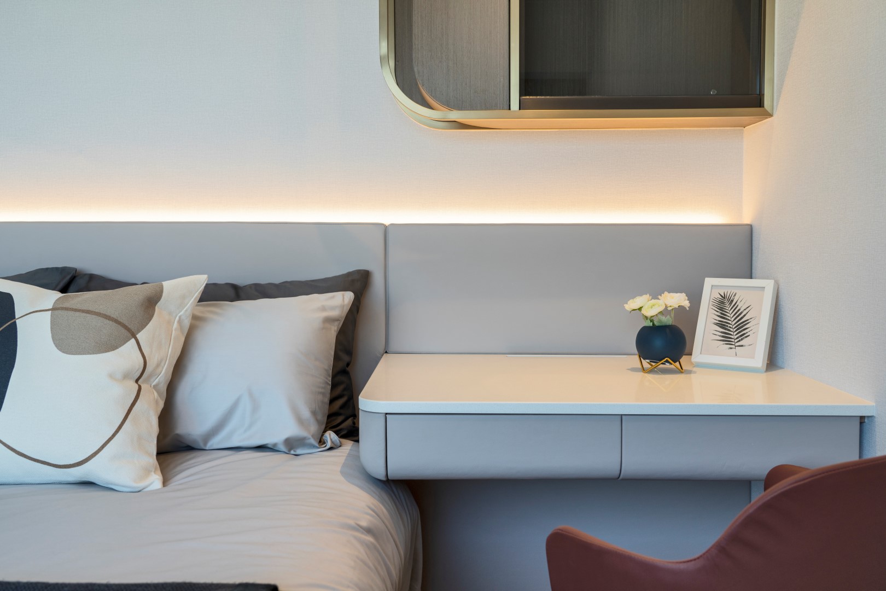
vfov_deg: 40.0
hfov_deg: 57.2
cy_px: 296
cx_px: 443
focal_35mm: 33
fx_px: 812
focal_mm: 33
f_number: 6.3
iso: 400
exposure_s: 1/50
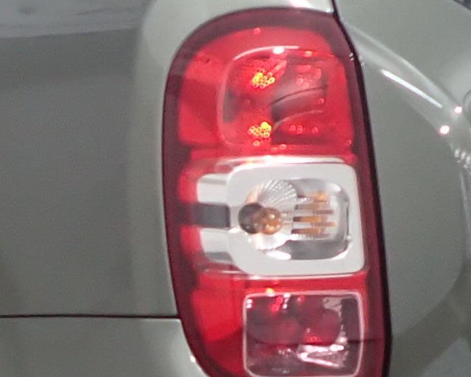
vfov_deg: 11.1
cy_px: 356
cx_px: -60
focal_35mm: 138
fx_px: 1924
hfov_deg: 13.6
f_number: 2
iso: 160
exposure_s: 1/60
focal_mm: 4.5
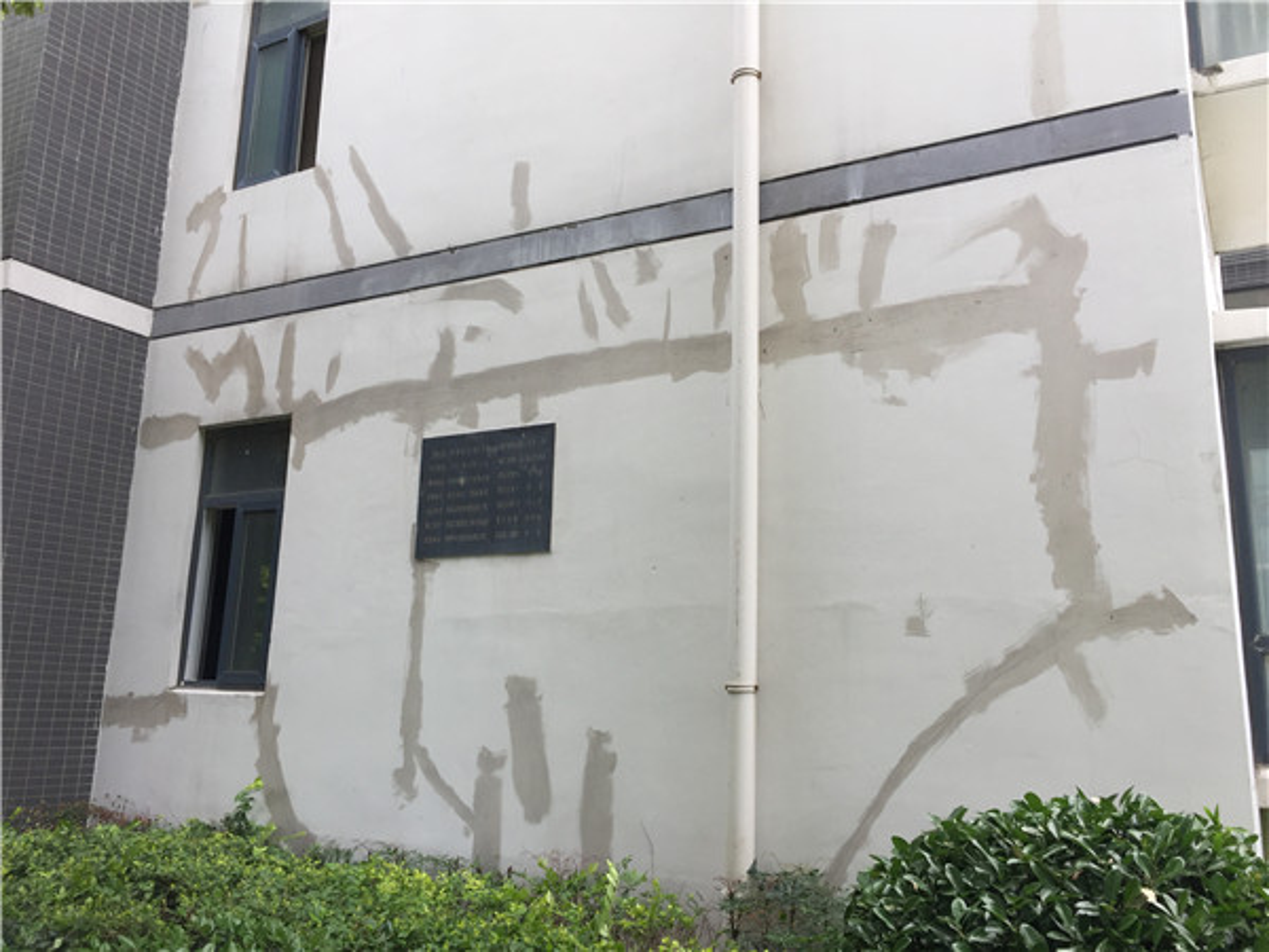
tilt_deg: +11.0
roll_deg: -2.5
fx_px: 1063
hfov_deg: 61.7
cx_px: 634
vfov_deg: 48.2
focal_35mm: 29
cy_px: 476
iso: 32
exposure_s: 1/542
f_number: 2.2
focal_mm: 4.15
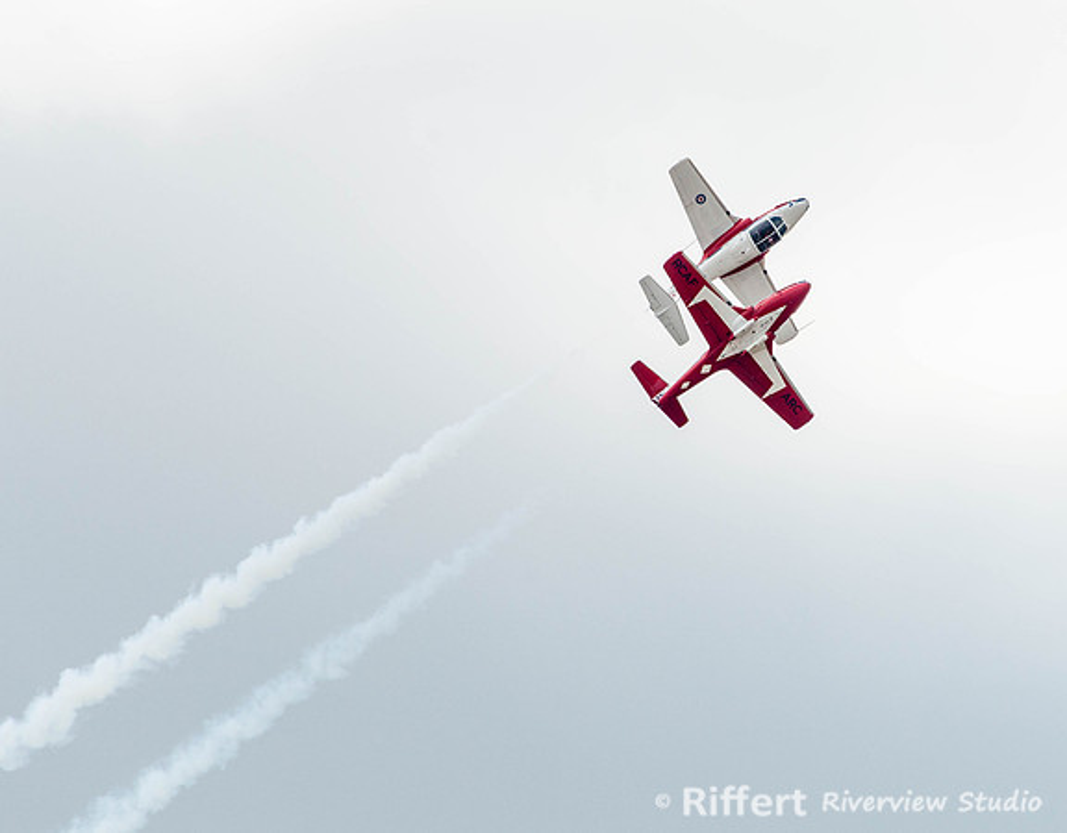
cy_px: 288
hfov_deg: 3.5
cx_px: 758
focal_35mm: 550
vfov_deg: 2.8
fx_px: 17225
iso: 400
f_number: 10
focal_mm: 300
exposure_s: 1/1000
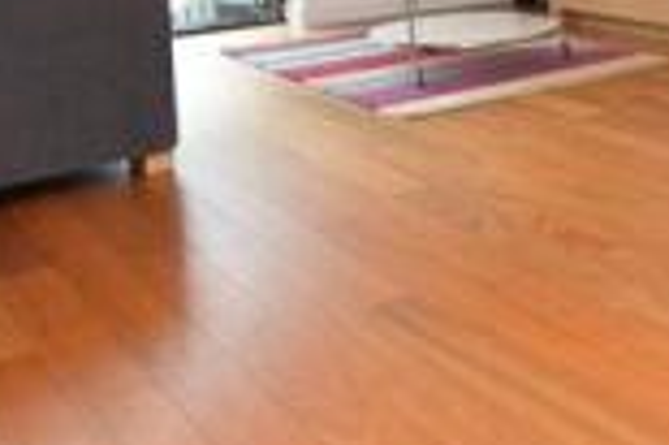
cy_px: -50
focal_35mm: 46
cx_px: 798
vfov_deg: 26.7
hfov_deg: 34.5
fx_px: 854
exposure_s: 1/100
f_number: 5
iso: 800
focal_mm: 10
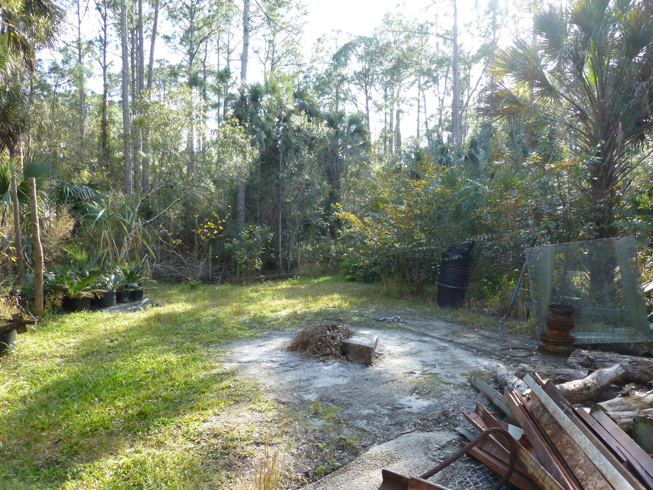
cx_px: 326
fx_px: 453
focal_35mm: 24
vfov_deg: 56.8
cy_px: 245
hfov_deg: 71.6
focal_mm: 4.3
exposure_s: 1/125
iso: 100
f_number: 3.5
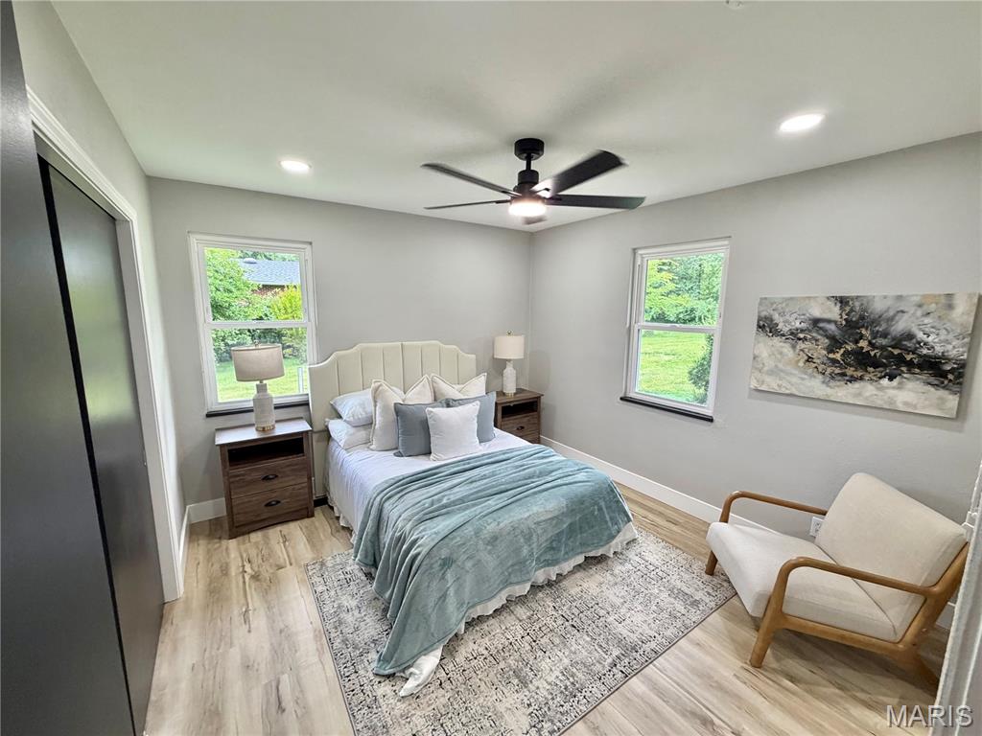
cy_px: 368
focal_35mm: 14
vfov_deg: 85.7
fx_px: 397
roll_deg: -0.5
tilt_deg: -8.7
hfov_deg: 102.1
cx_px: 491
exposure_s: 1/120
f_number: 2.2
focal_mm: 2.22
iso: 200
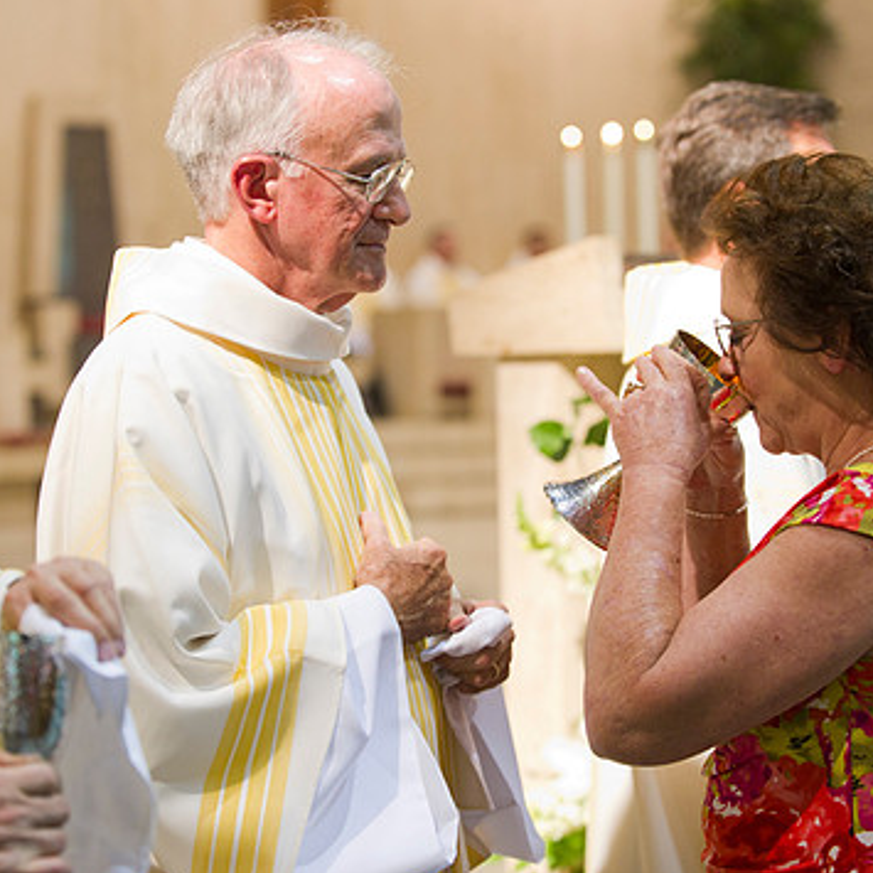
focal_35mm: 104
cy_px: 416
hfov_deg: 16.7
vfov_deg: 16.7
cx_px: 470
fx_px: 2967
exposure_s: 1/80
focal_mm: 75
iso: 2000
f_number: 2.8
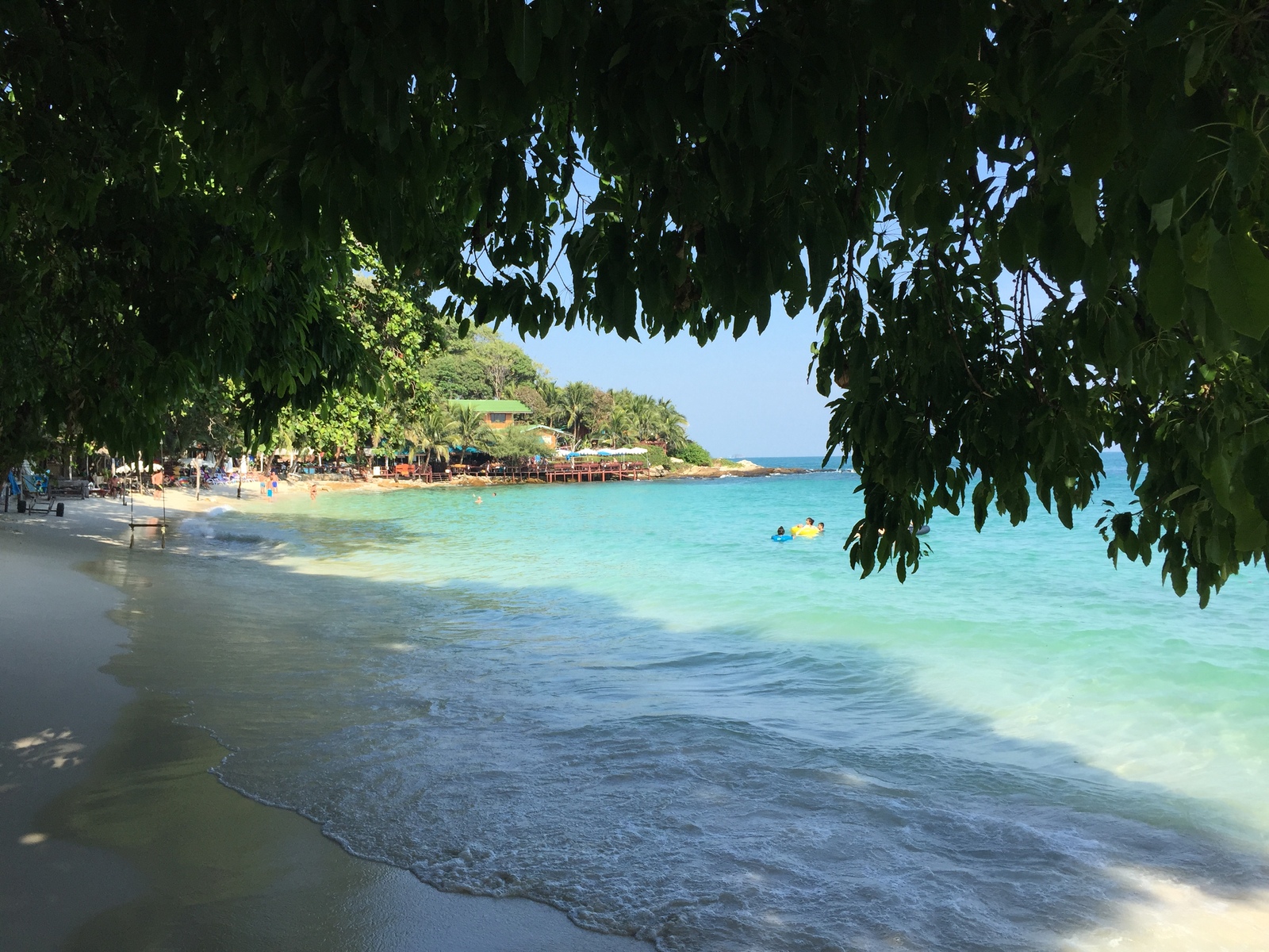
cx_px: 634
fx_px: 1063
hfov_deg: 61.7
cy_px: 476
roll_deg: -0.1
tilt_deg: -0.8
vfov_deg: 48.2
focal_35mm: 29
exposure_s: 1/1130
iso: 32
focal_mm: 4.15
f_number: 2.2
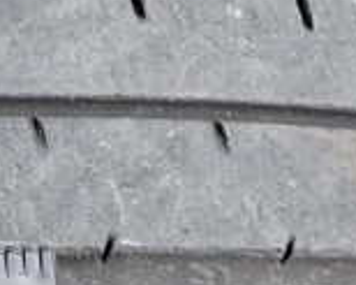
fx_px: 1285
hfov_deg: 13.7
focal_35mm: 122
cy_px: 336
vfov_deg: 12.4
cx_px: -324
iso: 200
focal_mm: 5.79
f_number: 2.4
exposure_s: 1/100
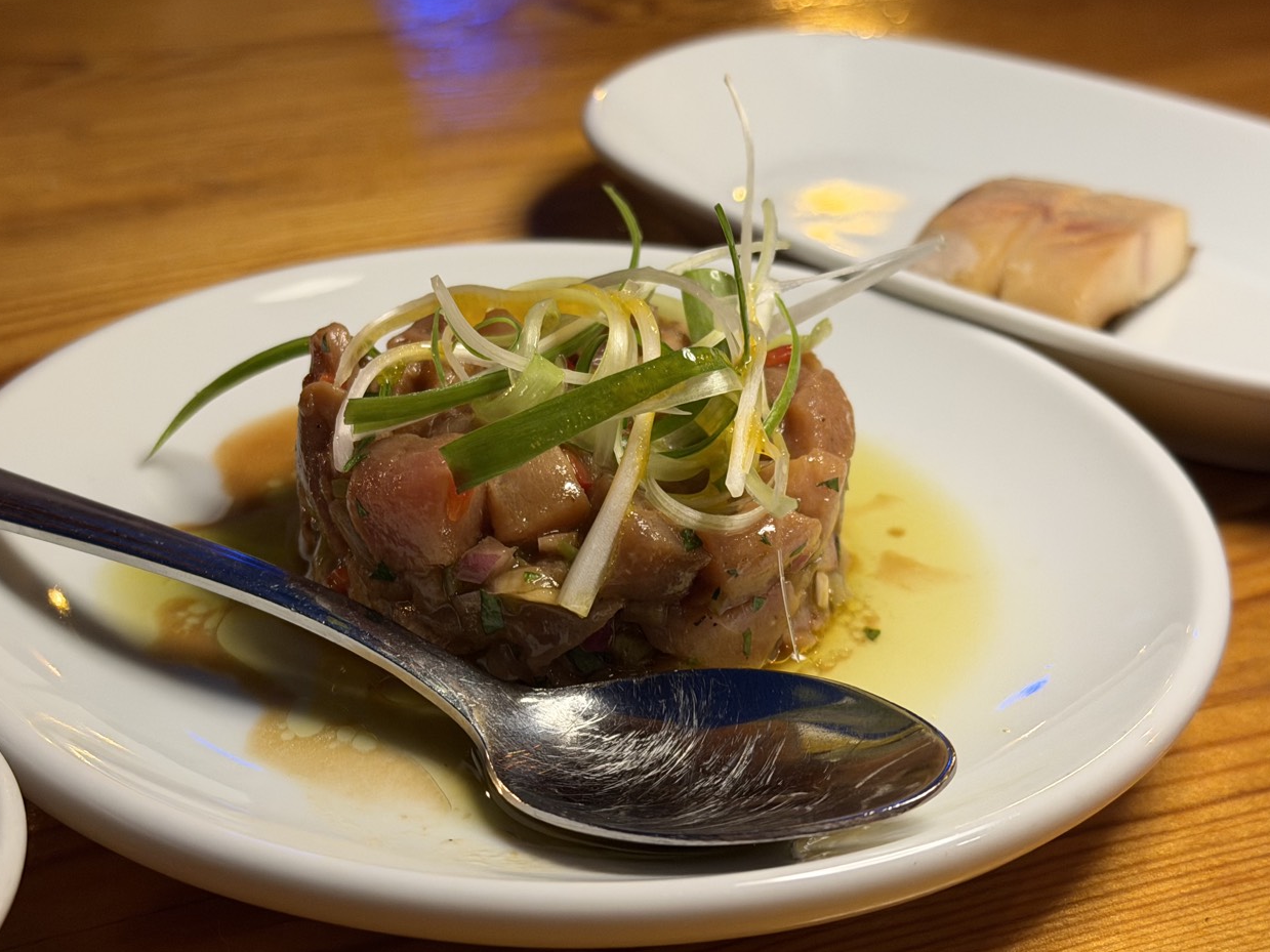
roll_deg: -1.6
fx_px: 2274
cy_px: 470
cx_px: 529
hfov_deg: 31.1
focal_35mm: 62
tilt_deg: -30.4
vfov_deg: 23.6
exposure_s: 1/50
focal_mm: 6.76
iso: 200
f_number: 1.78
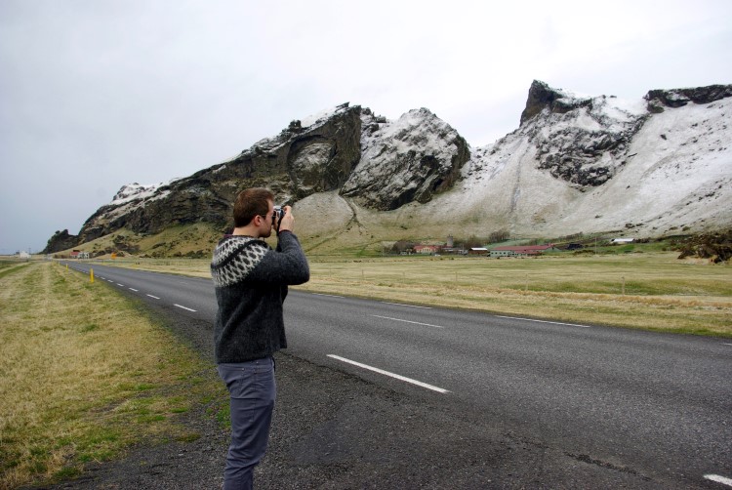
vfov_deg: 41.8
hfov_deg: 59.4
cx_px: 366
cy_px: 245
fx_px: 641
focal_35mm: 32
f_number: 8
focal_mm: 21
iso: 100
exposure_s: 1/250
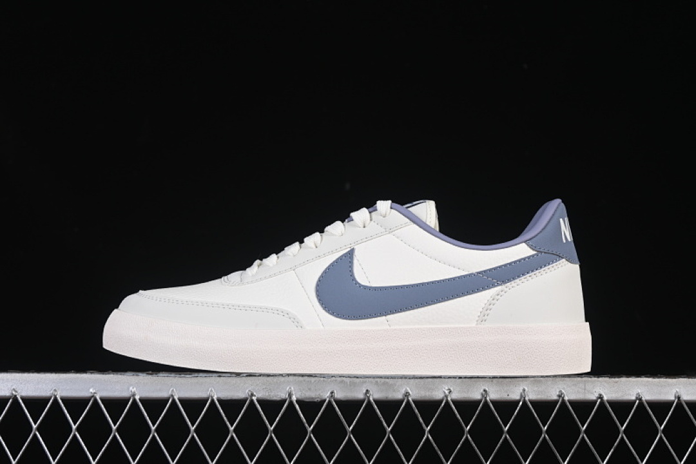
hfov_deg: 27.0
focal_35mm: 75
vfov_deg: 18.2
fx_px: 1450
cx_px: 348
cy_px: 232
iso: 160
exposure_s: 1/100
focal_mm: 50
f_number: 8
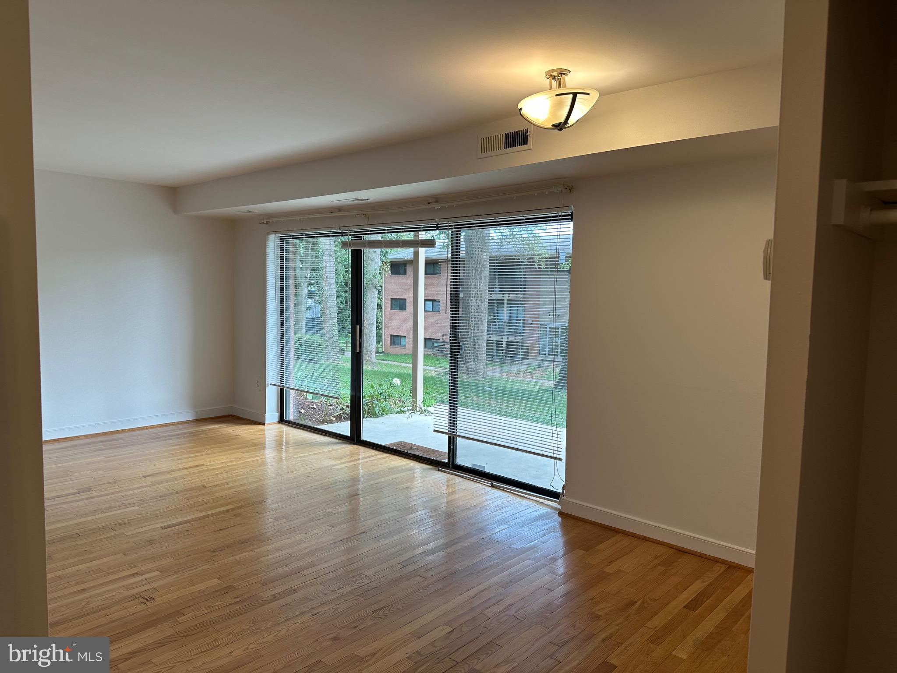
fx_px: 622
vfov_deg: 56.8
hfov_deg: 71.6
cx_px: 448
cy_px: 336
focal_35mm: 24
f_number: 1.78
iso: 64
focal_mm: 6.86
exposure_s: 1/120
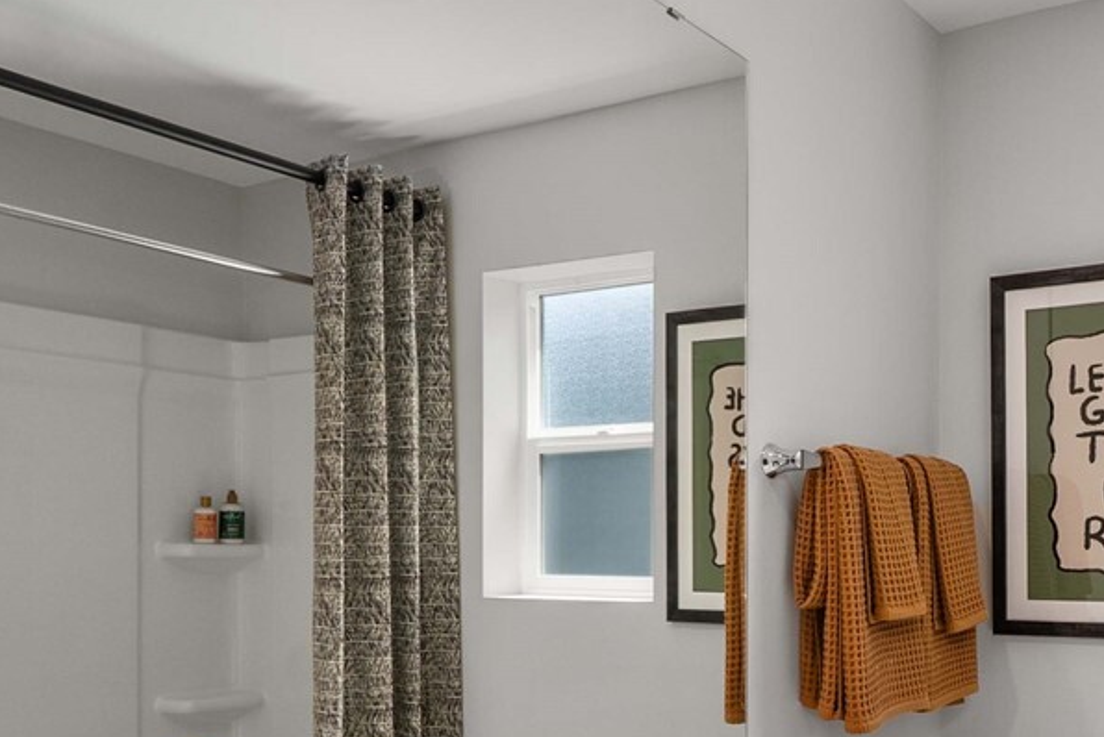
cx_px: 868
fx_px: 1135
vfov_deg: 34.8
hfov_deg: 49.2
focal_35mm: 37
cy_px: 591
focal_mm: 13
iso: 800
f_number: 7.1
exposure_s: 1/30
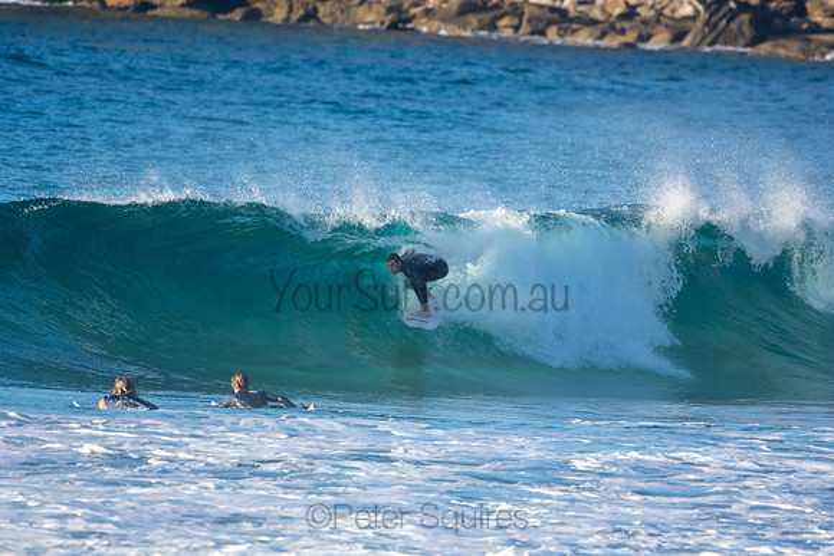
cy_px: 278
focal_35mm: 750
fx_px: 17378
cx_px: 417
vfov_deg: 1.8
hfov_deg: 2.7
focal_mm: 500
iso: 450
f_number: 5.6
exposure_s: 1/1250
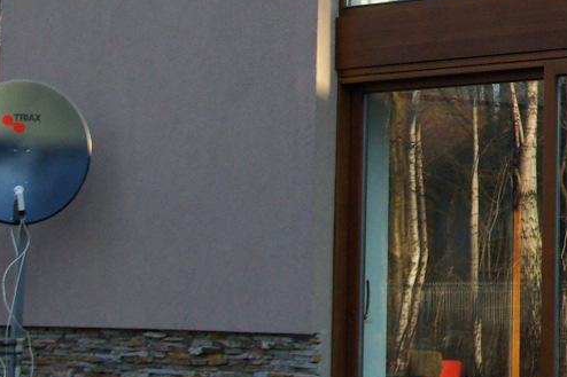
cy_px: 28
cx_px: 785
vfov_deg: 10.2
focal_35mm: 133
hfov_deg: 14.6
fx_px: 2094
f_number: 6.7
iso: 400
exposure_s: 1/125
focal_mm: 24
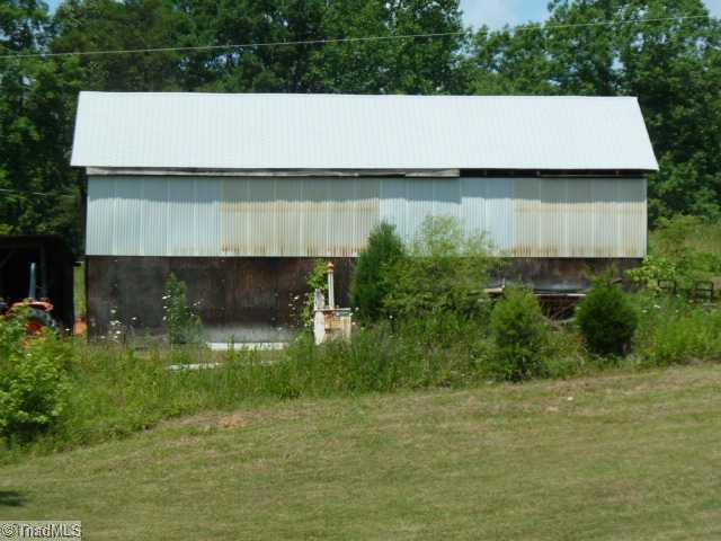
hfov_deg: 11.7
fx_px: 3520
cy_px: 270
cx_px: 360
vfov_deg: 8.8
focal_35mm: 169
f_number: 4.5
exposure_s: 1/500
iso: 80
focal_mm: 27.8
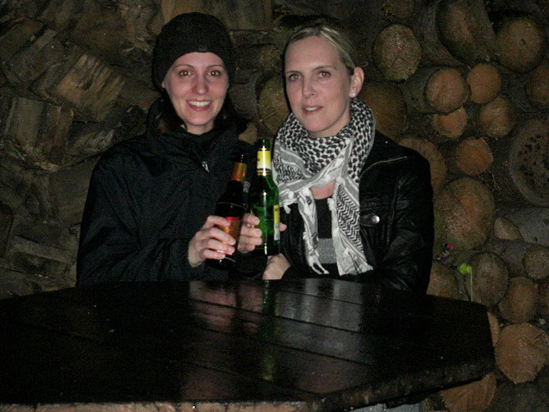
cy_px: 206
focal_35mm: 114
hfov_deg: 17.3
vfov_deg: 13.0
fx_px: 1808
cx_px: 274
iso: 200
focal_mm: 23.7
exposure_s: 1/60
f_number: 5.1
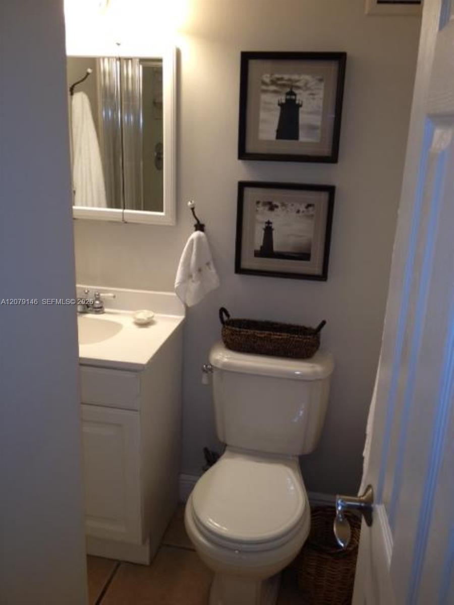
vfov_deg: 52.6
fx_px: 612
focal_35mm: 35
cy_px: 302
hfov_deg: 40.7
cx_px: 227
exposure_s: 1/24
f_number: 2.4
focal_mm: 4.28
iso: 64
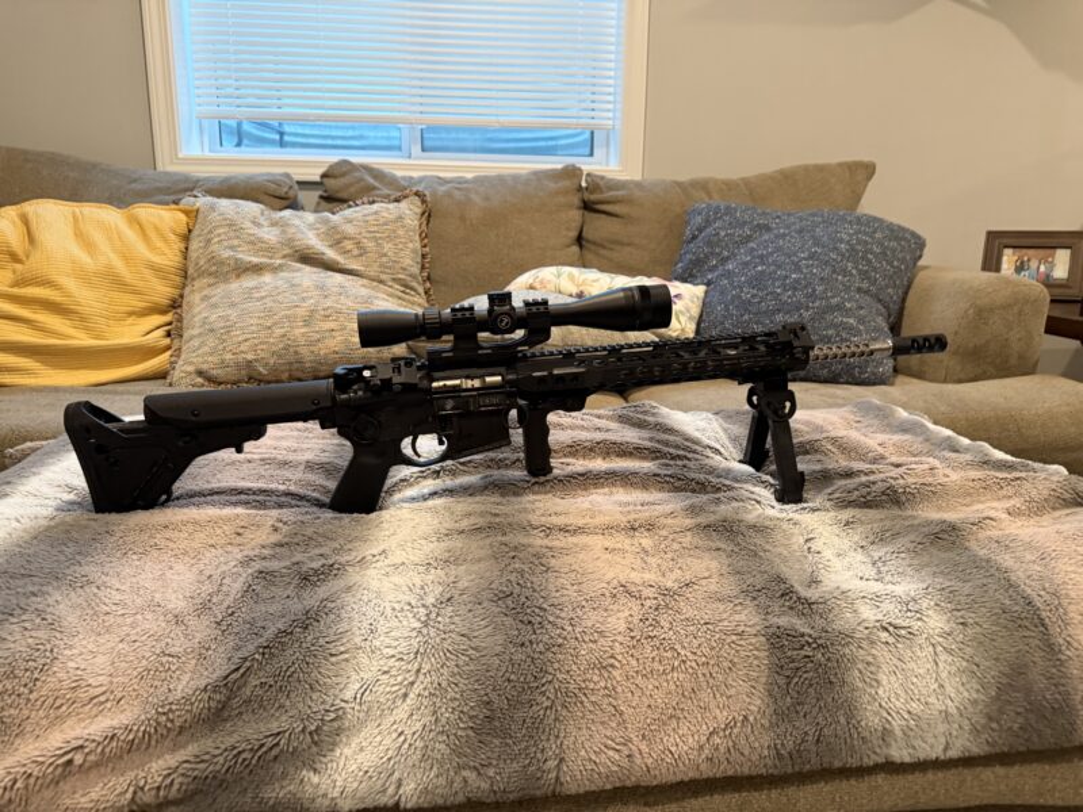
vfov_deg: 56.8
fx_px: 751
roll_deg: -0.9
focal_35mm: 24
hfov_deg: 71.6
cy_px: 406
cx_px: 542
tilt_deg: -12.1
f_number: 1.78
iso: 400
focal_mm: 6.76
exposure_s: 1/60
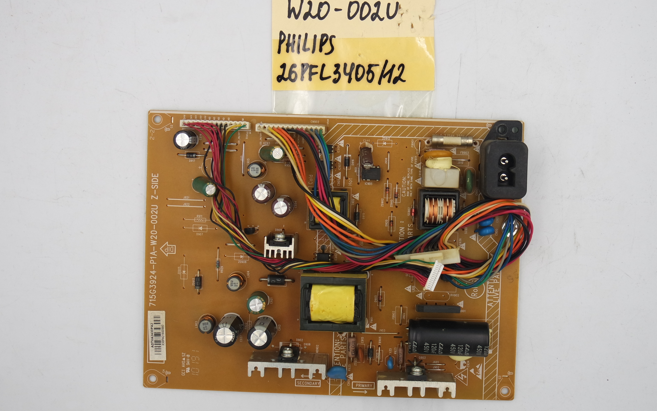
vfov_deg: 24.4
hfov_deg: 38.1
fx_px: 949
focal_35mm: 53
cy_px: 165
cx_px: 377
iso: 160
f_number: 5.6
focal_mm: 16
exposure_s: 1/100
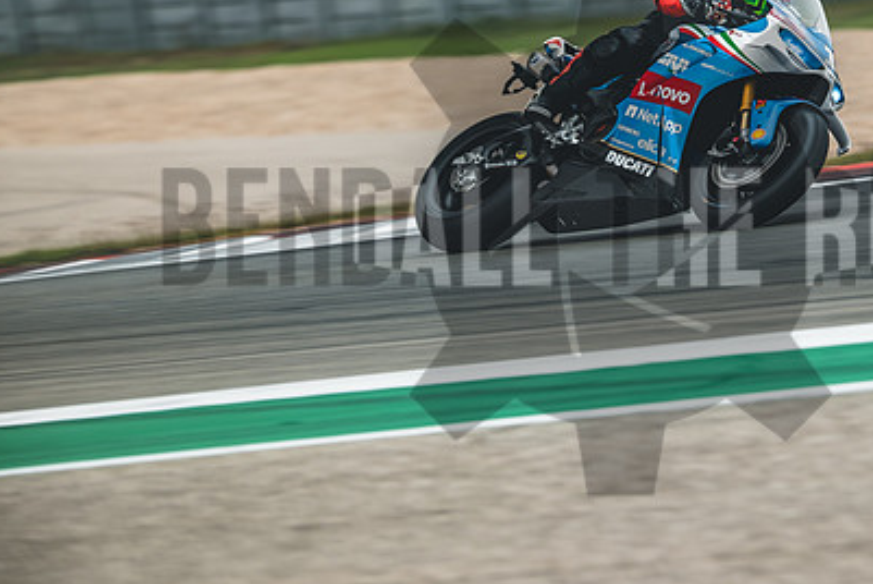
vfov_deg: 3.2
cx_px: 620
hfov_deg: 4.7
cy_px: 230
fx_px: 10532
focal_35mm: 434
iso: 160
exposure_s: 1/250
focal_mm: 200
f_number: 4
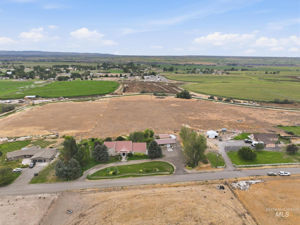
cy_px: 112
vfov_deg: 56.8
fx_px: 208
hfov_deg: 71.6
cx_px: 150
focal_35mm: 24
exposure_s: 1/2500
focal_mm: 12.3
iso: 190
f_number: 2.8
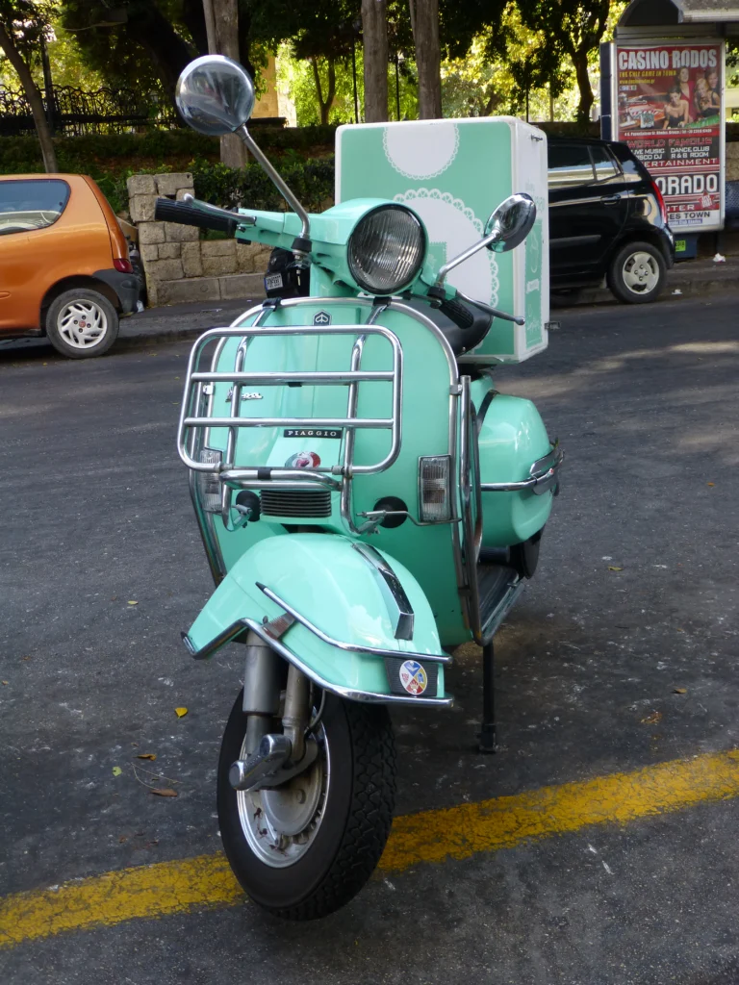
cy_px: 492
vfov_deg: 45.8
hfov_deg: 35.1
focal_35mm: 41
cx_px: 370
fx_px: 1167
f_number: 3.9
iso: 100
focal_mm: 7.4
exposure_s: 1/80
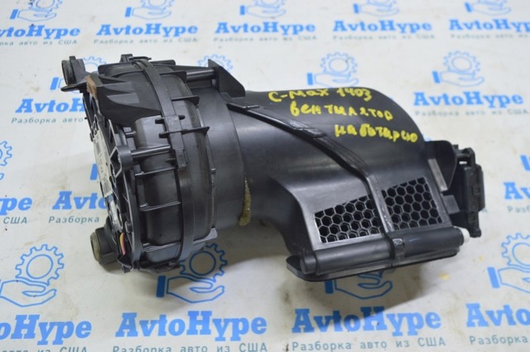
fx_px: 507
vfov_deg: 38.3
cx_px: 265
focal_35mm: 34
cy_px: 176
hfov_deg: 55.2
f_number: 5.6
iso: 400
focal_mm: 23
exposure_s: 1/20
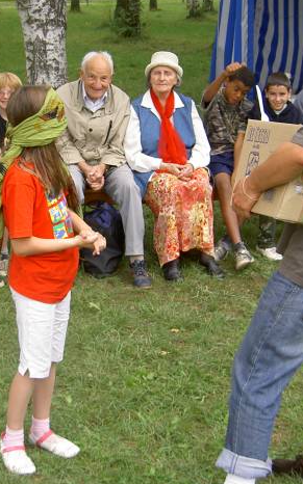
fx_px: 939
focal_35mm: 71
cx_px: 68
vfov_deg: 29.0
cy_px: 222
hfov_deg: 18.2
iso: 100
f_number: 2.8
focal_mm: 8
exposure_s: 1/125
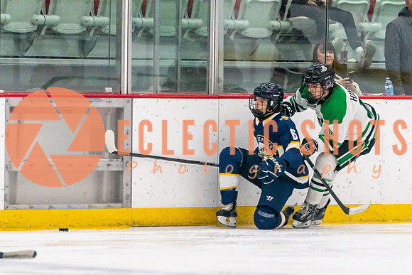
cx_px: 189
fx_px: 4499
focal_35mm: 393
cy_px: 215
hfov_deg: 5.2
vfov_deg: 3.5
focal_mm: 200
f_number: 2.8
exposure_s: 1/1600
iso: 4000
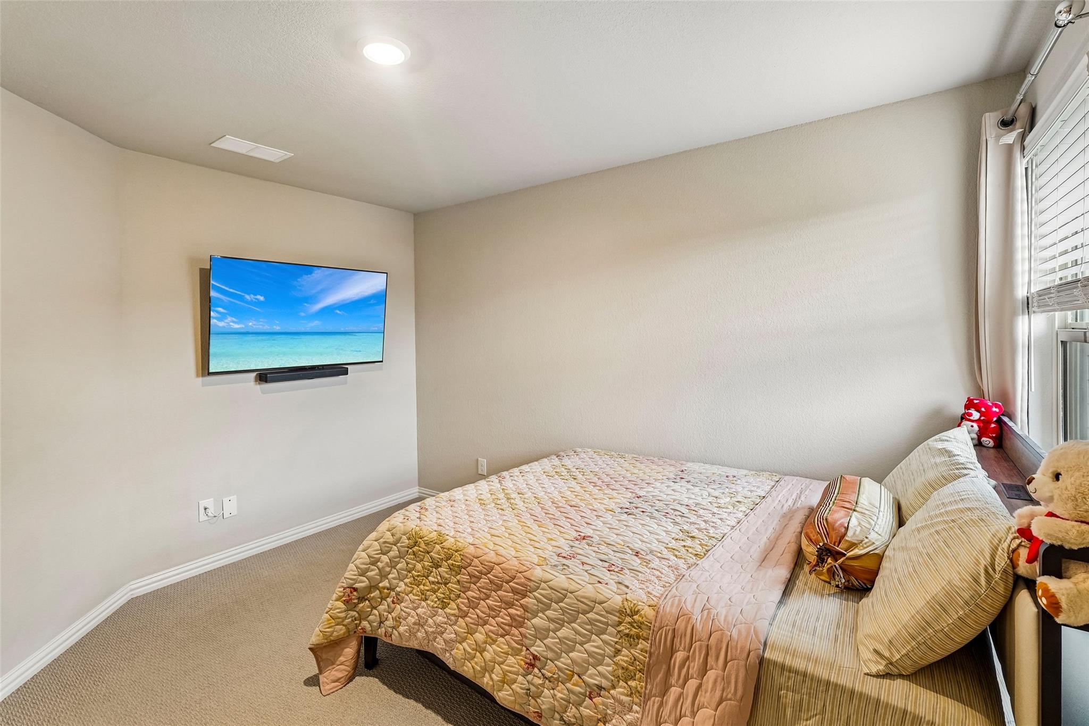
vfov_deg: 73.7
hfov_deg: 96.7
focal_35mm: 16
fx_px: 484
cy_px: 363
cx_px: 544
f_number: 8
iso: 400
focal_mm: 16
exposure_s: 1/10
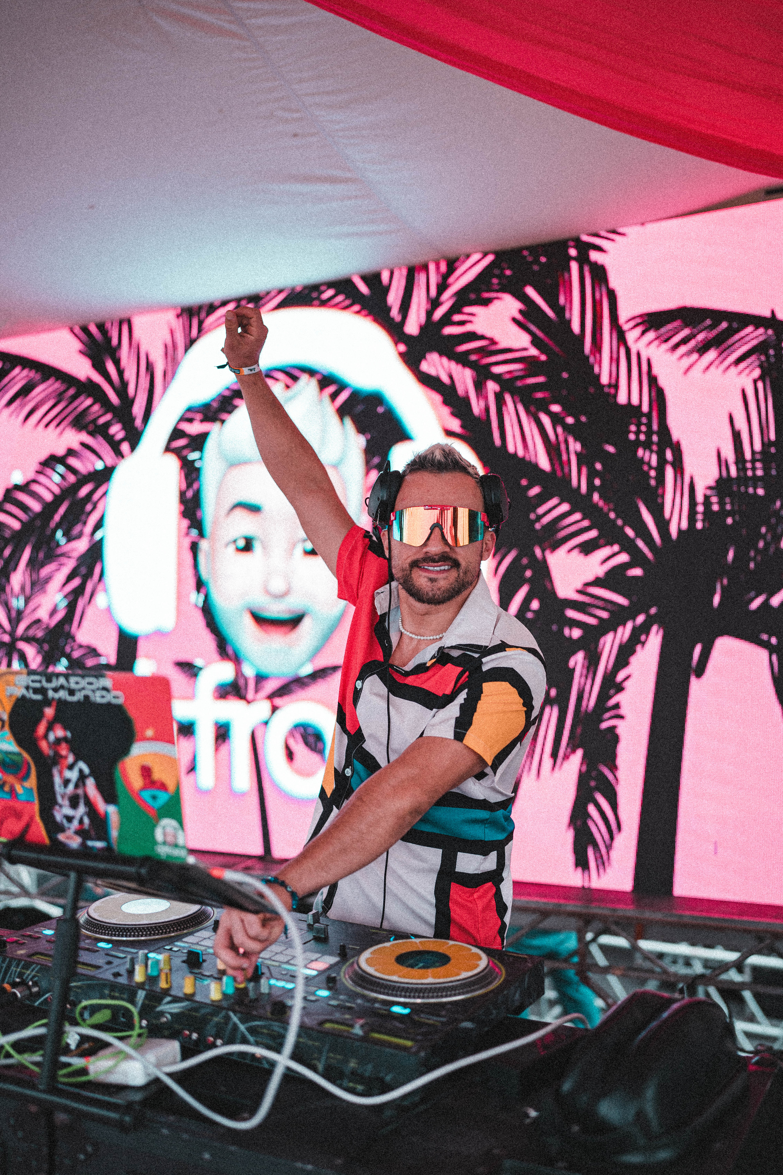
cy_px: 588
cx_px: 392
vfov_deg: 54.4
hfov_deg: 37.9
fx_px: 1142
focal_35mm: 35
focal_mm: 35
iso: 100
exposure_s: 1/320
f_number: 1.4
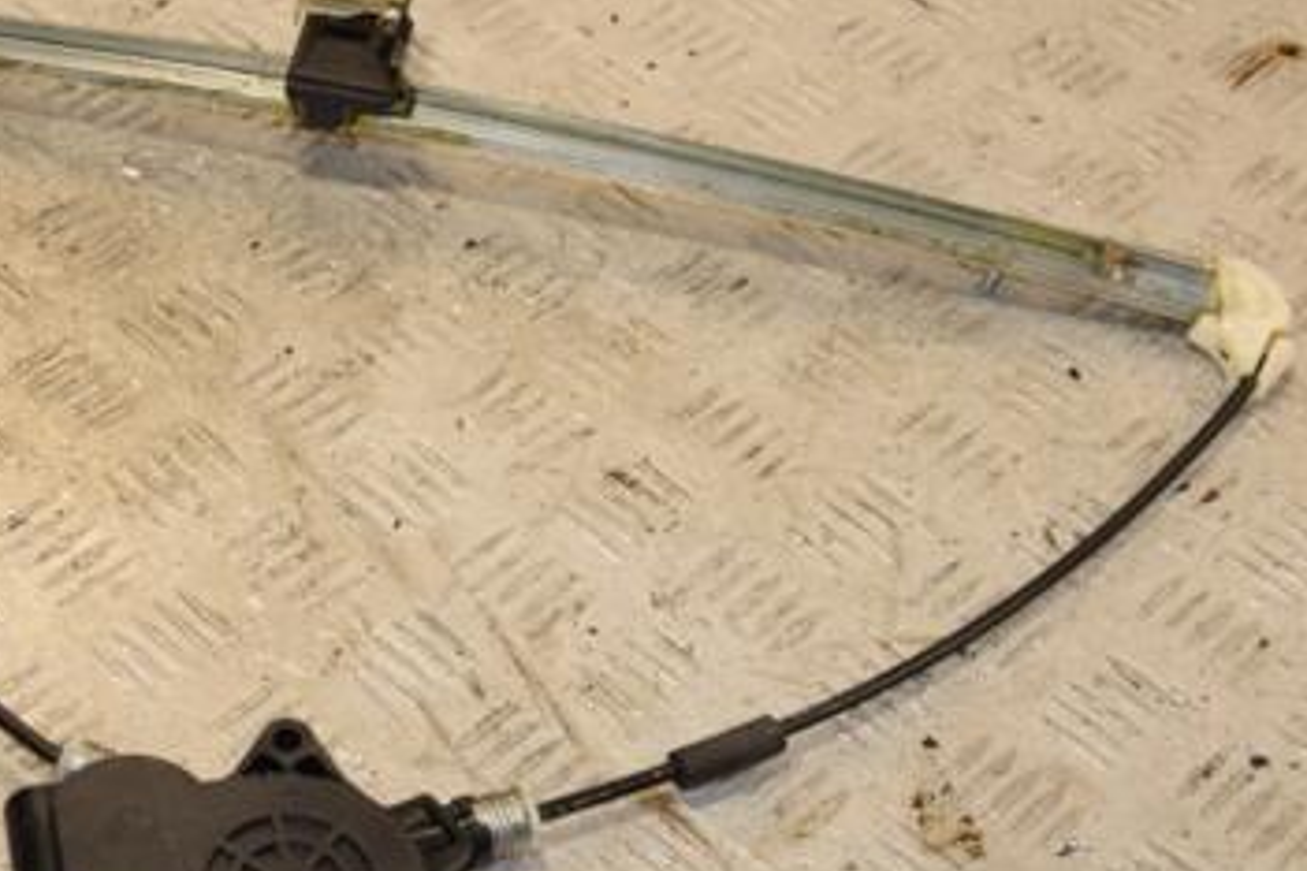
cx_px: 317
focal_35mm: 82
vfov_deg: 16.6
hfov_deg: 24.5
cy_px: 592
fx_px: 2977
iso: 800
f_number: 9
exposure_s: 1/200
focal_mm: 32
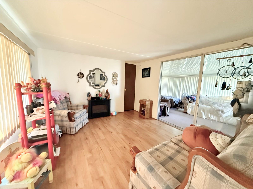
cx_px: 126
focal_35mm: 14
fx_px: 102
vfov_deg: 85.7
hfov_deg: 102.1
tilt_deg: -7.4
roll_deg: -1.8
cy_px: 94
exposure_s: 1/56
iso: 1600
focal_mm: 2.22
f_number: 2.2
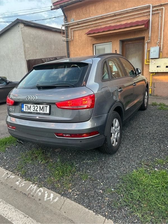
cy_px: 112
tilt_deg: -13.6
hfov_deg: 53.1
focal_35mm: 26
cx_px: 84
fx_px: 168
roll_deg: +3.6
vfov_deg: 67.3
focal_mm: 5.7
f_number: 1.5
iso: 80
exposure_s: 1/50
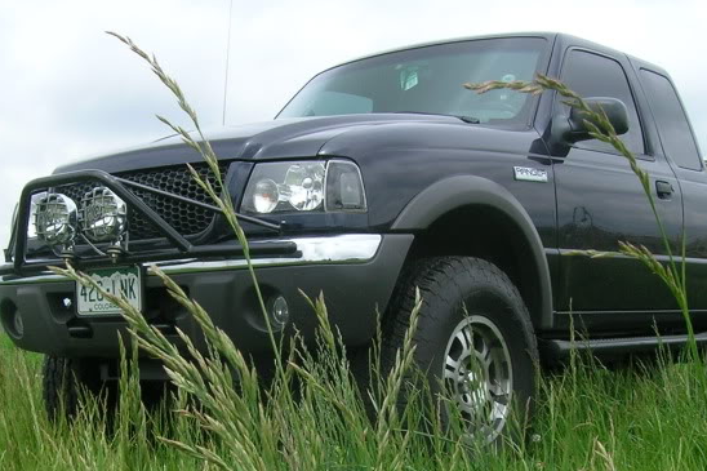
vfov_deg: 20.4
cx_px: 325
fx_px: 1296
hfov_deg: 30.5
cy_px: 357
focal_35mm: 66
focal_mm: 5.7
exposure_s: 1/348
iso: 50
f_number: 4.9
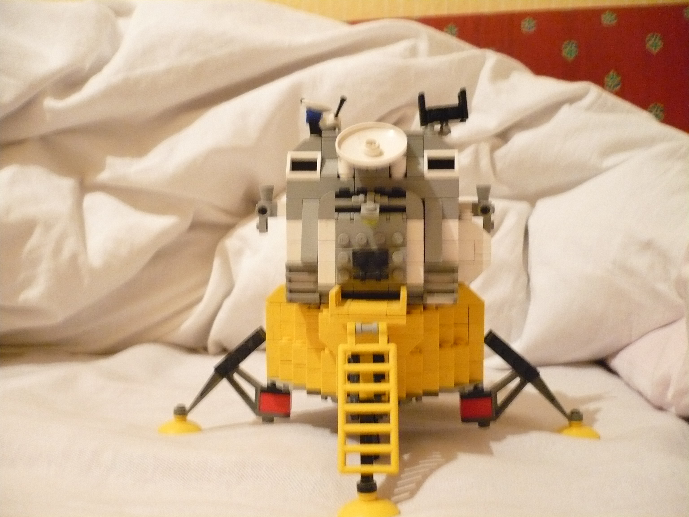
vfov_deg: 40.7
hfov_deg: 52.6
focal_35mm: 35
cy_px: 258
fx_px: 697
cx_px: 344
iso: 400
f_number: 2.8
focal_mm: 5.8
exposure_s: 1/8
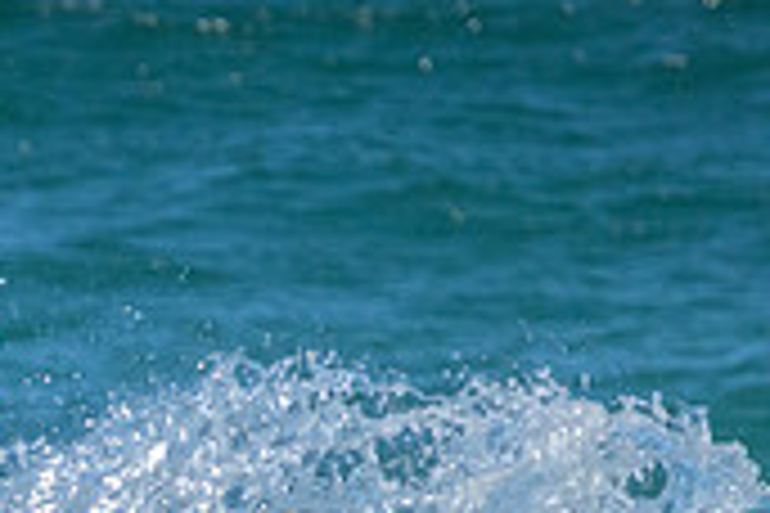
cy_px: 790
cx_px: -194
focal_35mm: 2721
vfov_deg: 0.5
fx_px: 58195
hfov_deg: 0.8
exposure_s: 1/2000
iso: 3600
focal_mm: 800
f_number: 11
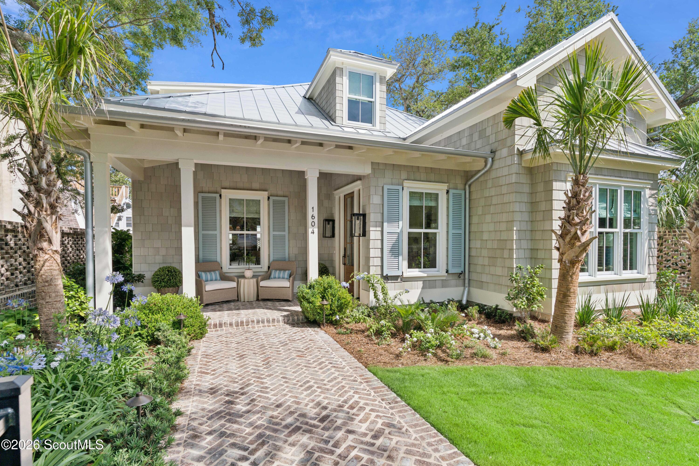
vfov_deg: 70.5
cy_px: 233
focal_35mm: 17
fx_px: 330
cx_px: 350
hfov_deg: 93.3
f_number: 8
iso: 250
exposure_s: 1/640
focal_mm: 17
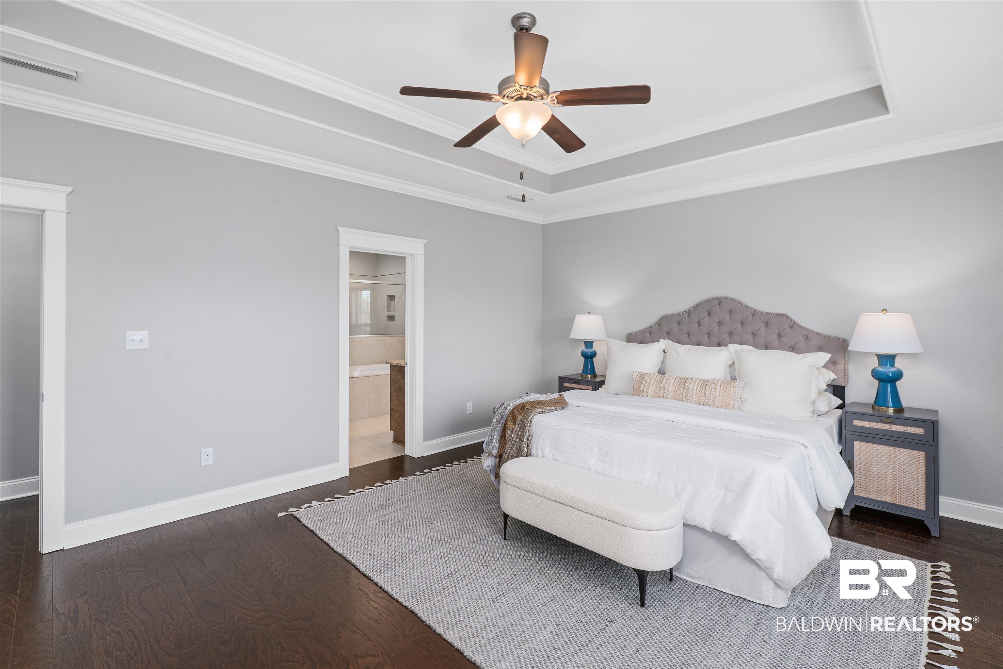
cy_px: 334
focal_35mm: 16
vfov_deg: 73.7
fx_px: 446
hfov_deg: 96.7
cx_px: 502
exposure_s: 1/10
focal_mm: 16
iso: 400
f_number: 8
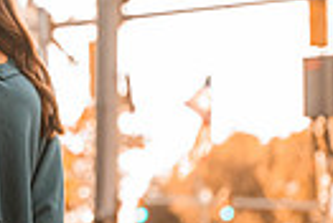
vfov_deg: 4.5
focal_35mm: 309
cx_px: -290
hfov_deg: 6.5
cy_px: 60
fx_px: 2865
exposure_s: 1/4000
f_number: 2.8
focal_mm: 70
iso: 1600
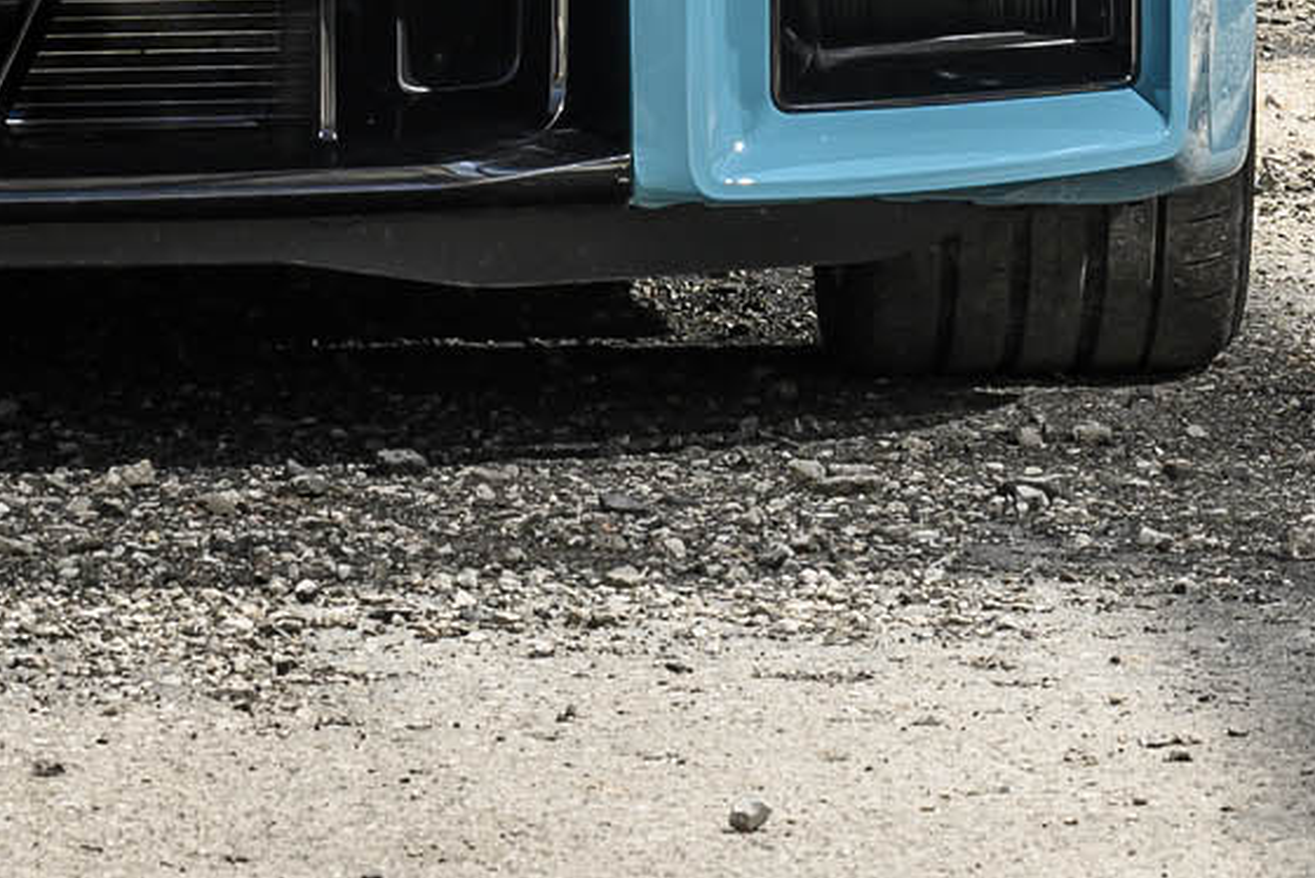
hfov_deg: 7.7
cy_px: -1035
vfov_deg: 5.1
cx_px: 75
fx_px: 9721
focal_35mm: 266
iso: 50
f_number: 8
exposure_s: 1/125
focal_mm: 46
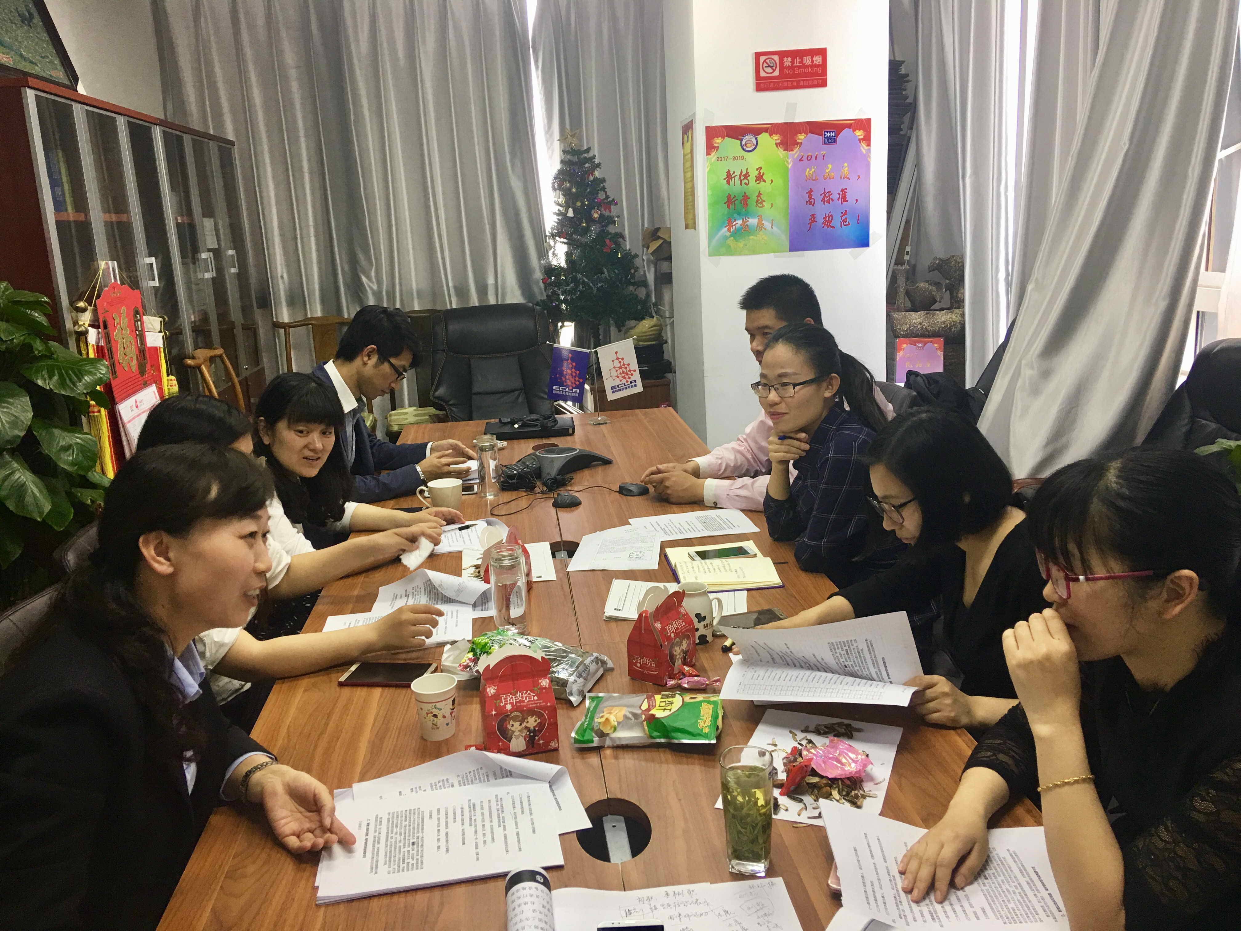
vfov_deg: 48.2
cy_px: 466
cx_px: 620
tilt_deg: -12.9
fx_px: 1040
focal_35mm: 29
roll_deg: +2.7
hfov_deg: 61.7
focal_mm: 4.15
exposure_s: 1/17
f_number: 2.2
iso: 32
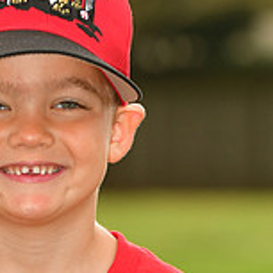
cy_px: 376
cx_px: 38
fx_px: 5841
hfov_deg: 2.7
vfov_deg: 2.7
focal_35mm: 655
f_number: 5
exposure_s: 1/500
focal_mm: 135
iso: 200
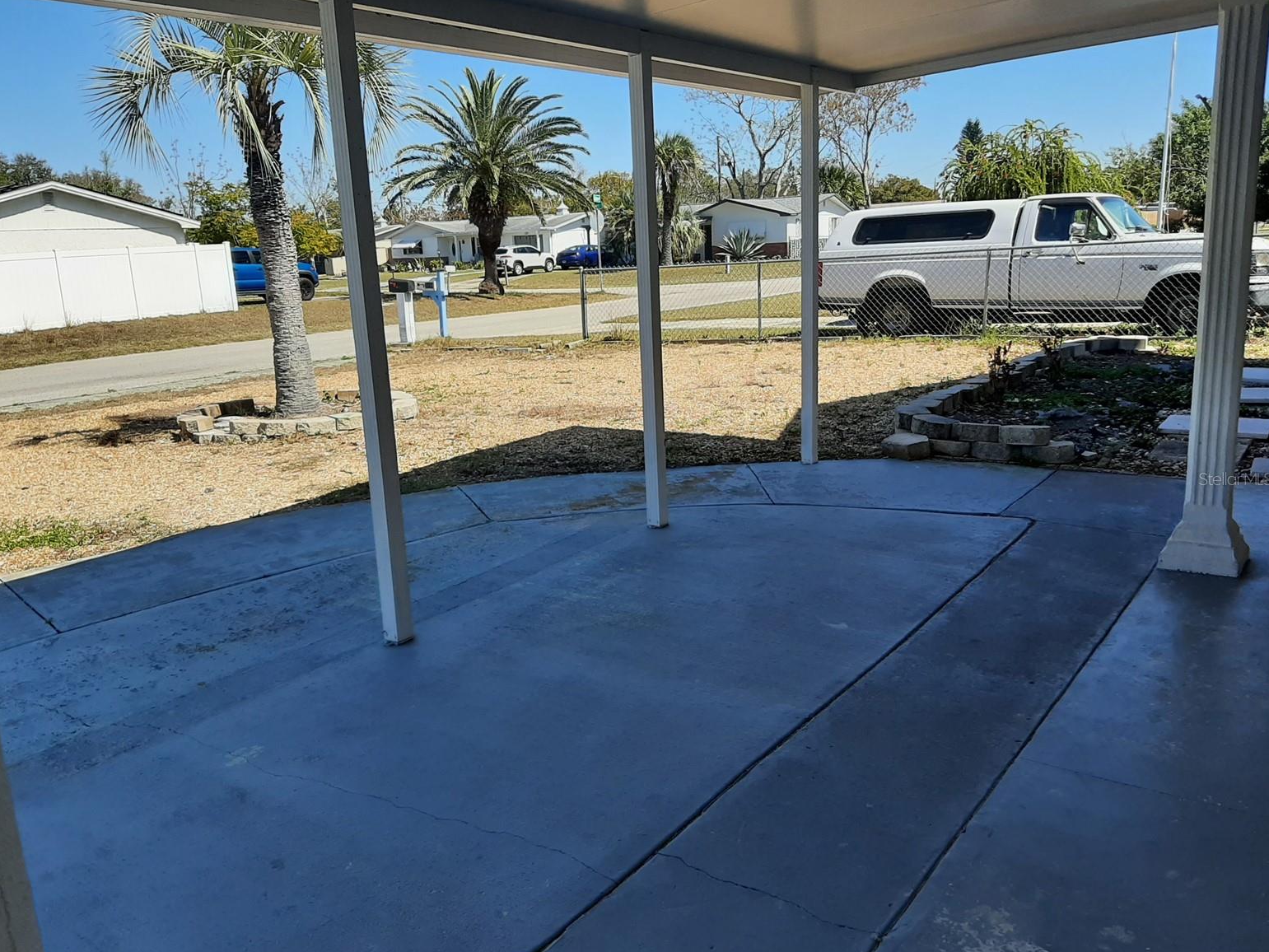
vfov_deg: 51.4
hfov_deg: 65.3
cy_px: 478
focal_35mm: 27
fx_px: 990
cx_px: 618
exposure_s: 1/2041
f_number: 1.7
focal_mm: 3.93
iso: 40
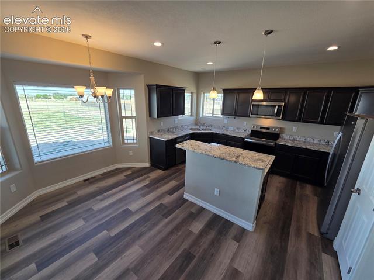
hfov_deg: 106.2
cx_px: 187
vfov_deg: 89.8
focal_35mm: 13
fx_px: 140
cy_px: 140
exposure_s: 1/120
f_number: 2.2
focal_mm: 2.2
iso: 80
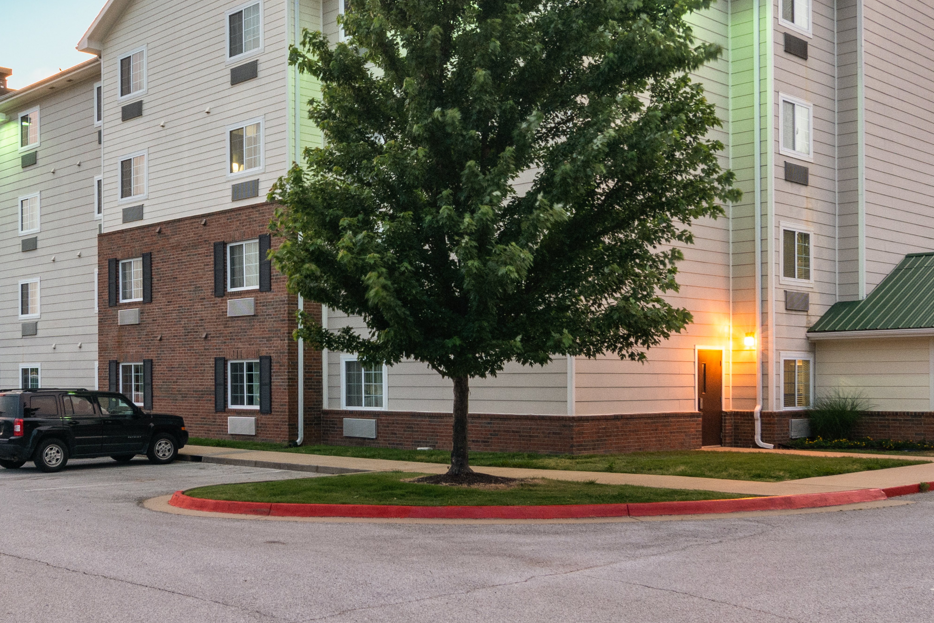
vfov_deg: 50.0
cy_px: 170
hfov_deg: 72.0
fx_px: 642
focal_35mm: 25
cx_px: 433
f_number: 9
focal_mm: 11
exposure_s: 1/5
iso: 320
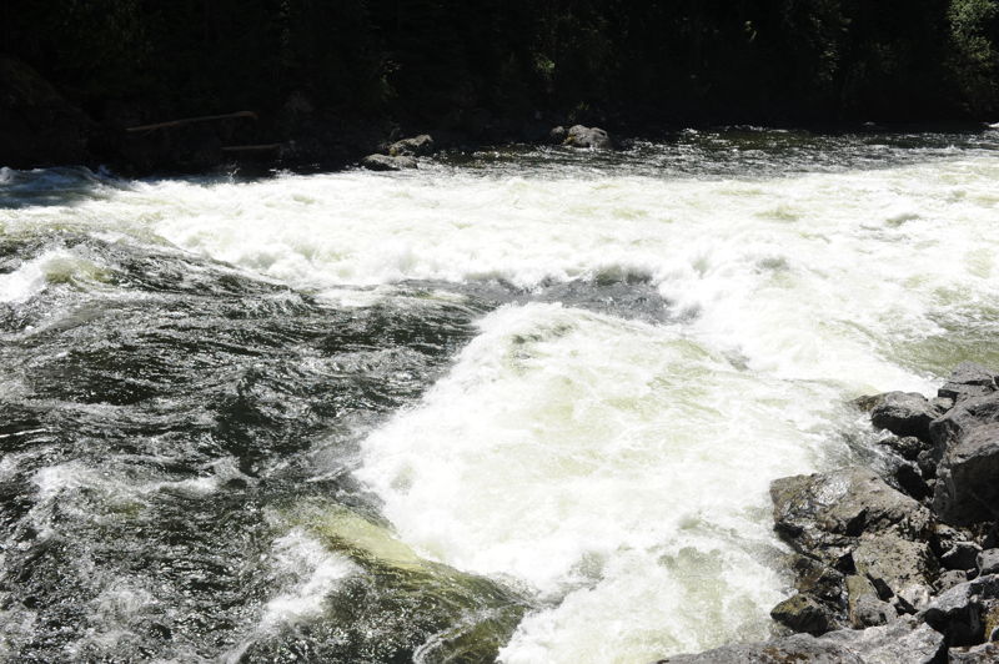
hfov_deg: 54.5
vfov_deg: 37.8
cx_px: 500
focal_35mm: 35
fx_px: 970
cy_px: 332
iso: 200
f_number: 11
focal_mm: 35
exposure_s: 1/250
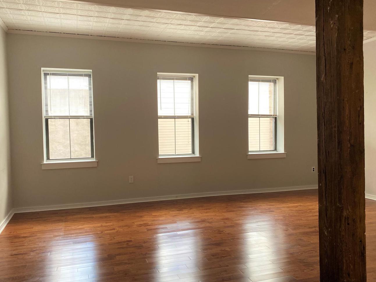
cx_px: 177
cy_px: 147
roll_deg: +1.3
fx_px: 315
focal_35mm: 29
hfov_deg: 61.6
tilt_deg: -2.1
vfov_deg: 48.2
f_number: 1.8
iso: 100
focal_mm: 4.25
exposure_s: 1/120
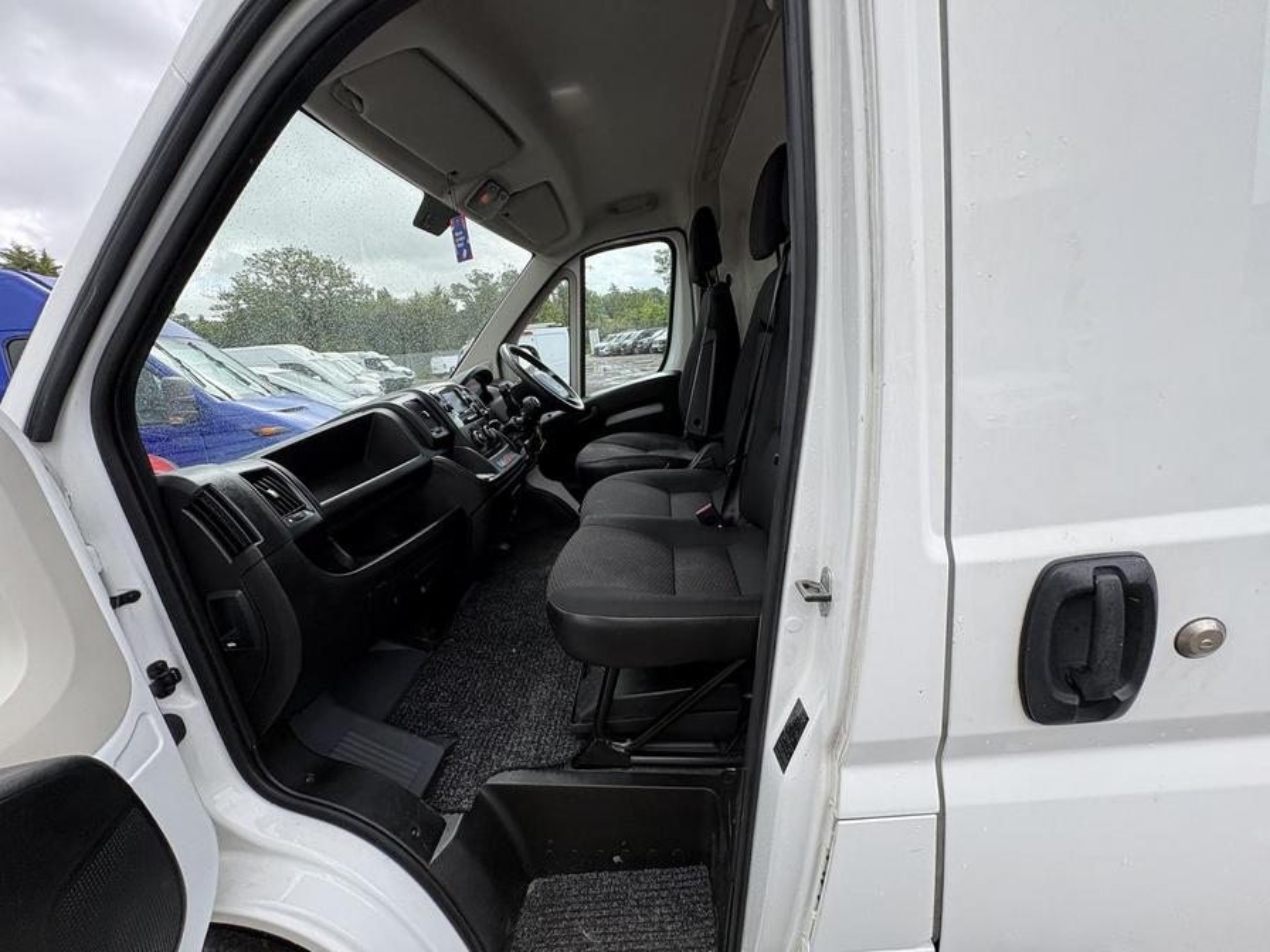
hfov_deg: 102.1
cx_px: 635
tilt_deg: -8.8
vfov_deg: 85.7
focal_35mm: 14
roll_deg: +0.5
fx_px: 514
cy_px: 476
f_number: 2.2
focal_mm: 2.22
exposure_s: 1/299
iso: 40
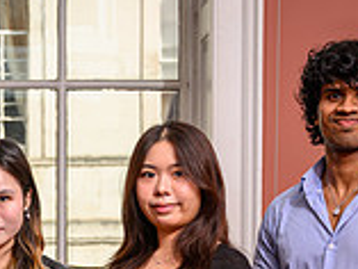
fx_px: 1718
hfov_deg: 11.8
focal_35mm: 166
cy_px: 405
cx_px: 42
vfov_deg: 8.7
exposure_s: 1/200
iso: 40
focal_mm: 42
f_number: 4
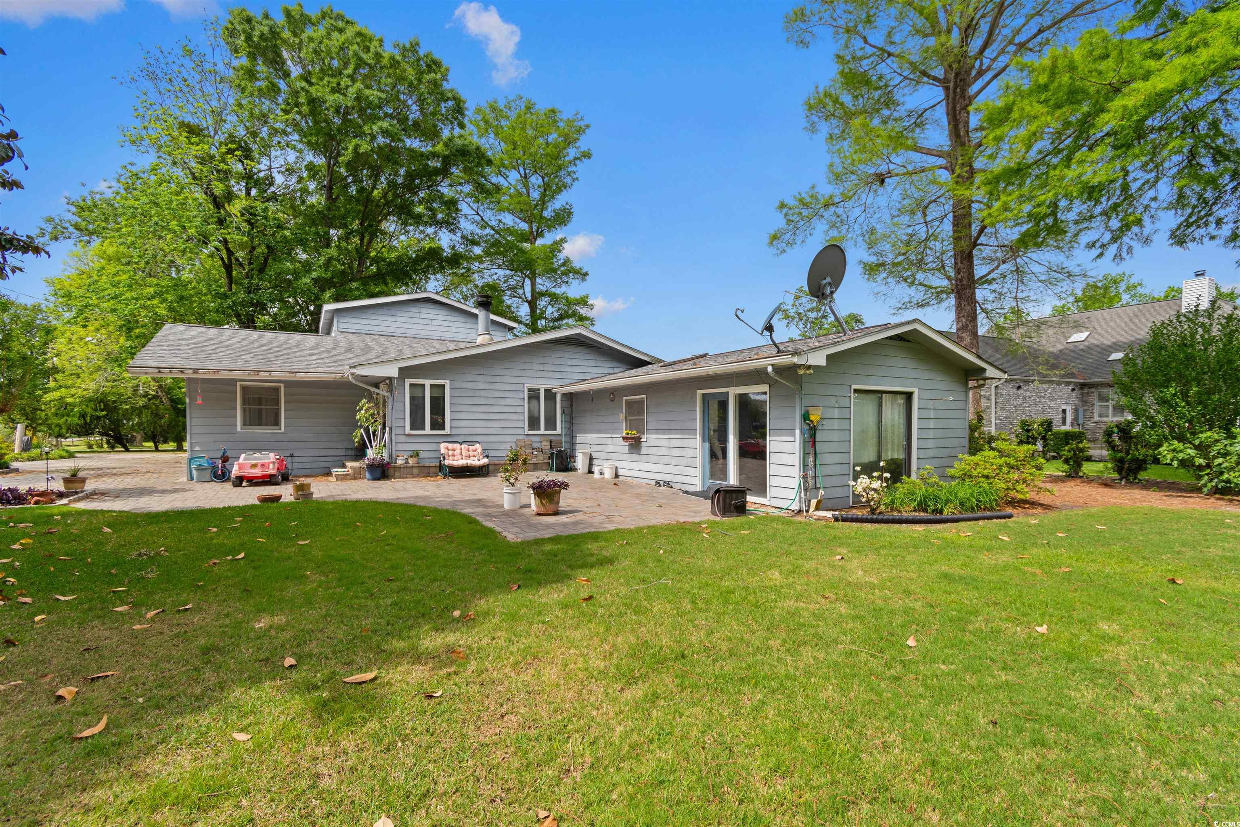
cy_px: 414
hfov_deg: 100.4
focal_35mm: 15
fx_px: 517
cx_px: 620
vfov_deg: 77.3
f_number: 4.5
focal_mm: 10
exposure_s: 1/50
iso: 100
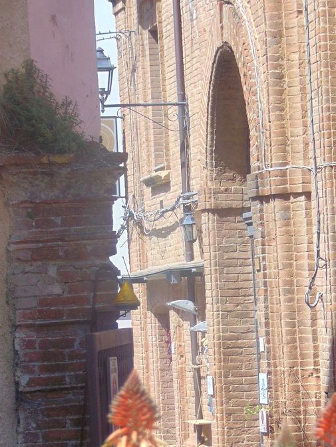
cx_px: 277
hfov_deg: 6.3
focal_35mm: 237
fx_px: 3066
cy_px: 370
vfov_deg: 8.3
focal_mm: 23.9
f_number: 10.3
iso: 80
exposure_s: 1/250
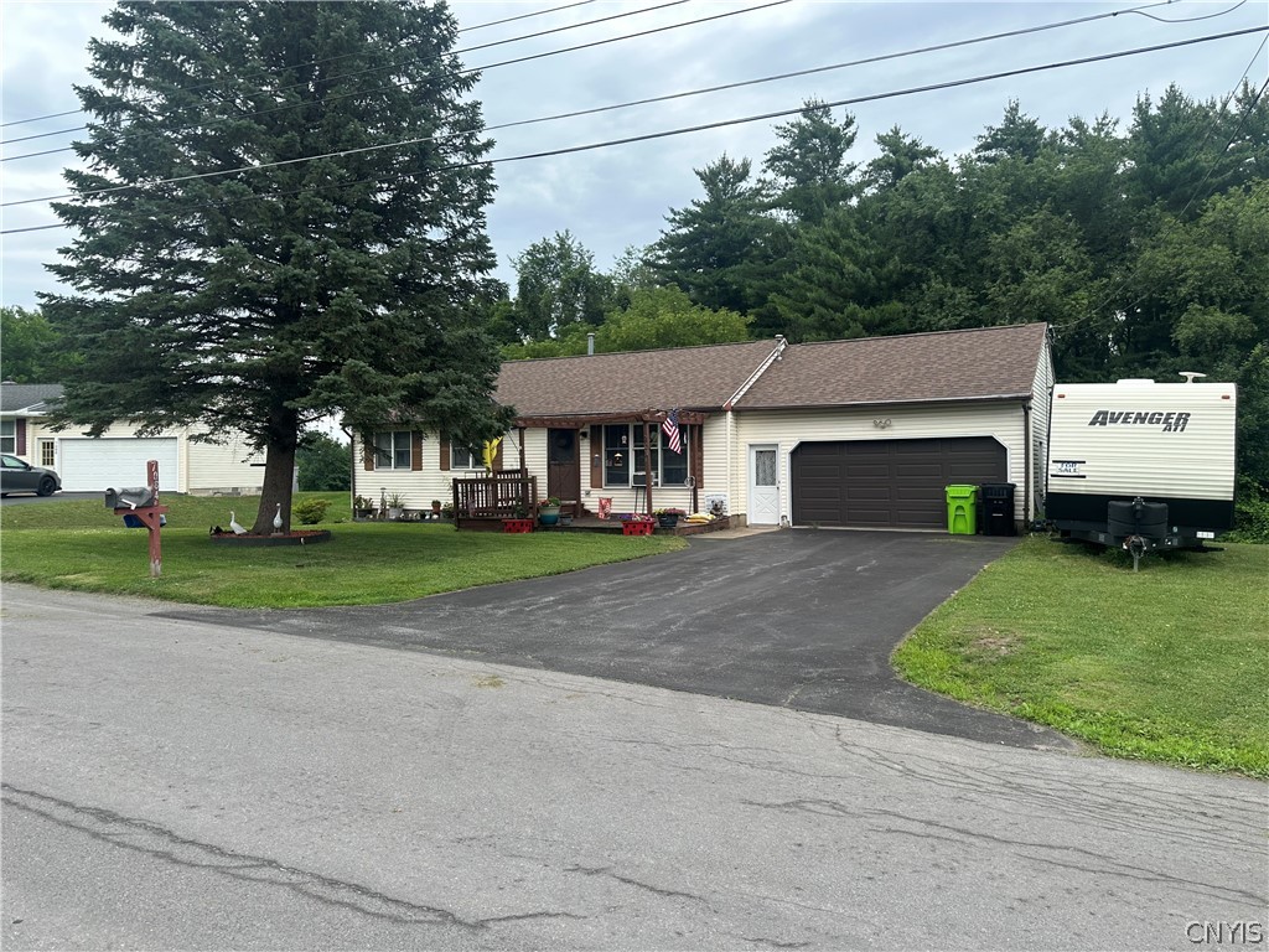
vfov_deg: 56.8
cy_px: 476
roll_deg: -0.1
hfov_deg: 71.6
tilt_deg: +0.9
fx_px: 880
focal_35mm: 24
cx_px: 634
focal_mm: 6.86
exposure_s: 1/1072
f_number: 1.78
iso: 80
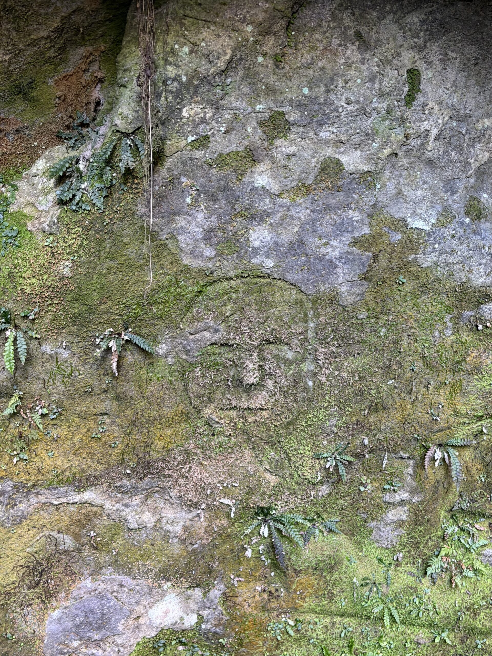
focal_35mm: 48
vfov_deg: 39.7
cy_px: 328
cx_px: 246
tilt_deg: -3.9
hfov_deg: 30.3
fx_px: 910
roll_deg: +0.2
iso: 320
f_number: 1.78
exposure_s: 1/40
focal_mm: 6.76
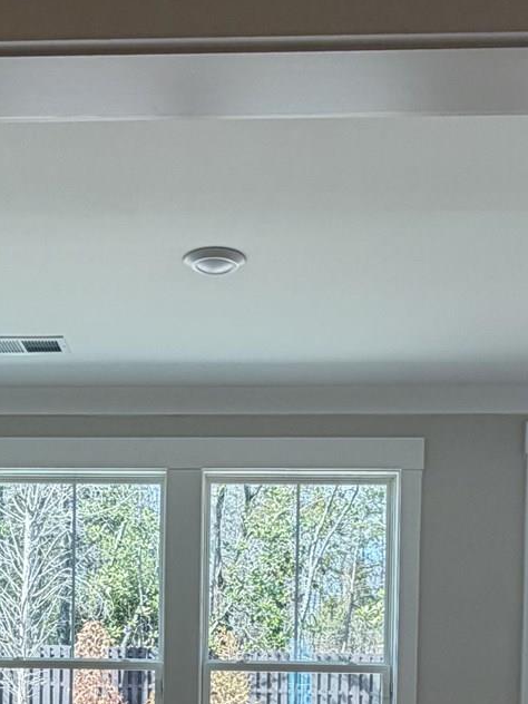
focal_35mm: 51
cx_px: 173
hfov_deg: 28.4
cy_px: 710
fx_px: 1037
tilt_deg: +1.4
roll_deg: +0.2
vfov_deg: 34.1
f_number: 2.2
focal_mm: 2.22
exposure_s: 1/130
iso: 50
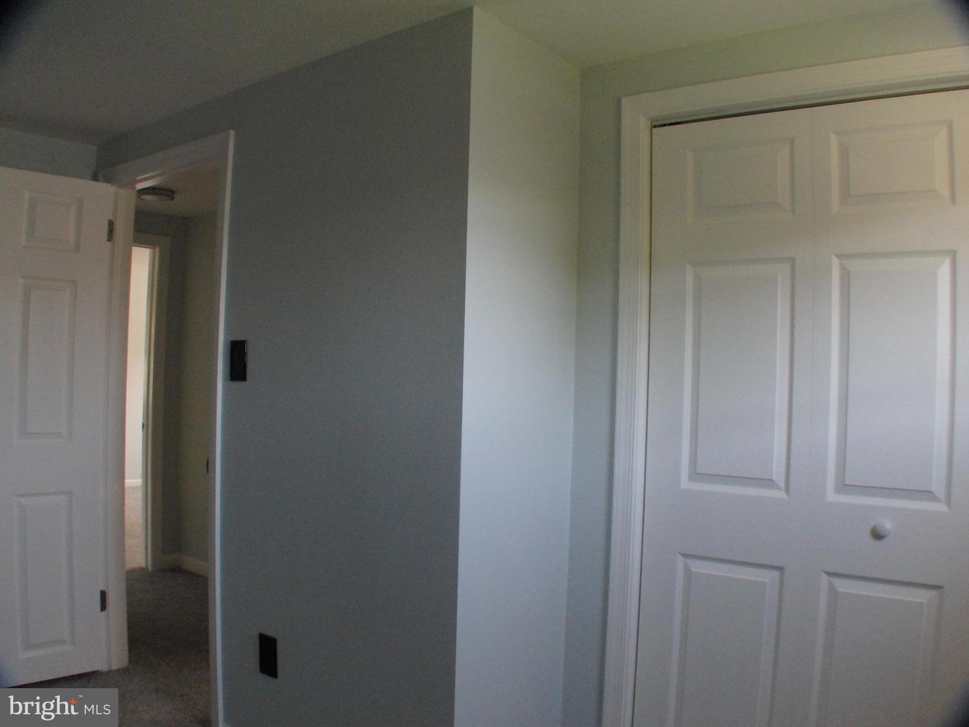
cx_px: 484
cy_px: 364
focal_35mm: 36
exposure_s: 1/50
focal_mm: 7.3
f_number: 4.2
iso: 400
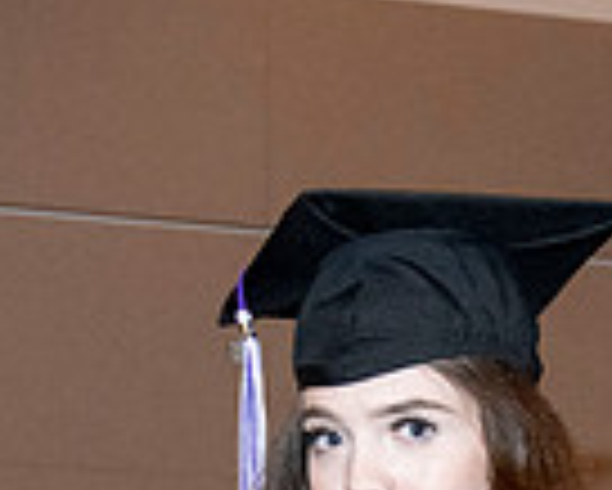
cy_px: 967
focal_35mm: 163
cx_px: 261
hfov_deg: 11.8
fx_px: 2955
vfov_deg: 9.0
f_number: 7.1
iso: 6400
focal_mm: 35
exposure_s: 1/200
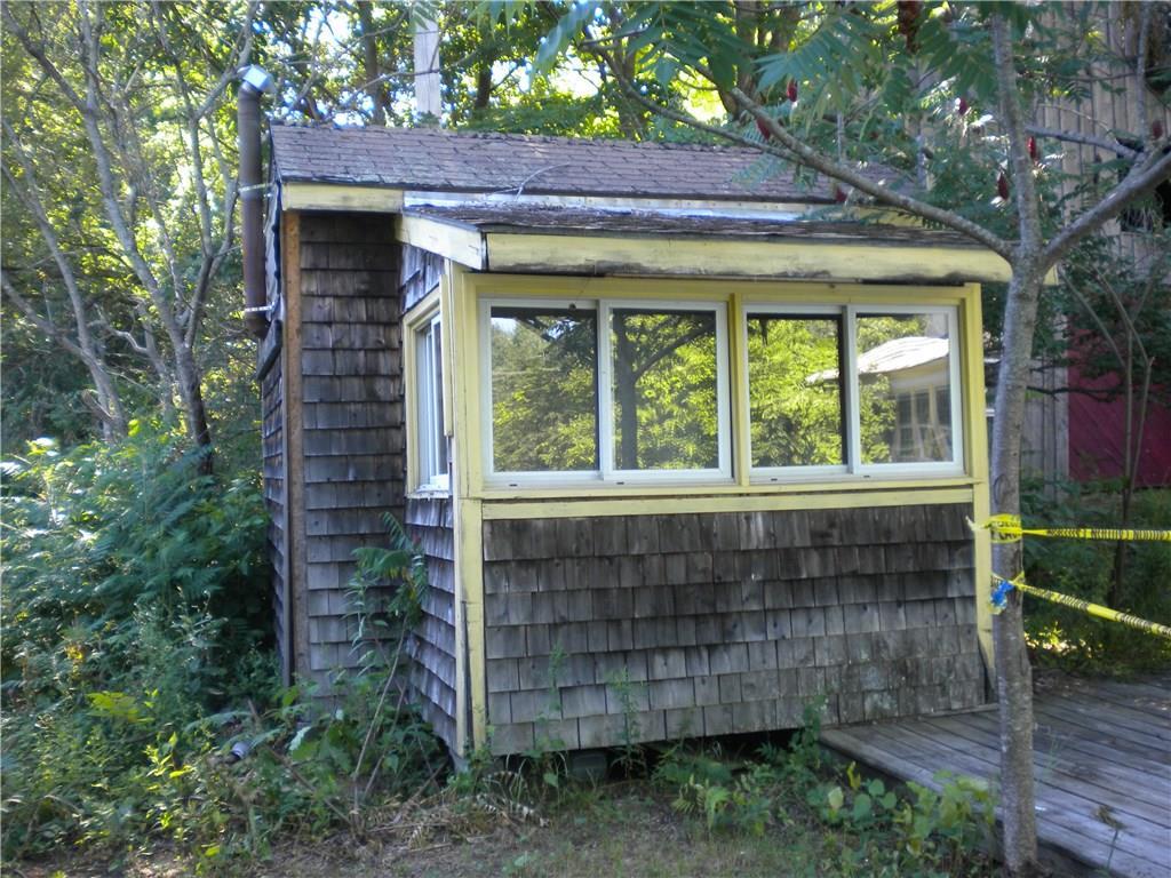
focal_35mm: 35
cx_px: 586
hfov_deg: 52.6
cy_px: 439
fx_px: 1184
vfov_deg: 40.7
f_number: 3.1
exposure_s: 1/56.7
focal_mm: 6.3
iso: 84
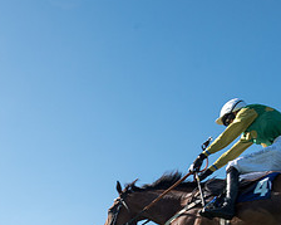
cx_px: 134
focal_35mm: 68
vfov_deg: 22.0
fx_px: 565
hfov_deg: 27.9
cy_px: 194
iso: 500
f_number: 8
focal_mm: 24
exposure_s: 1/800
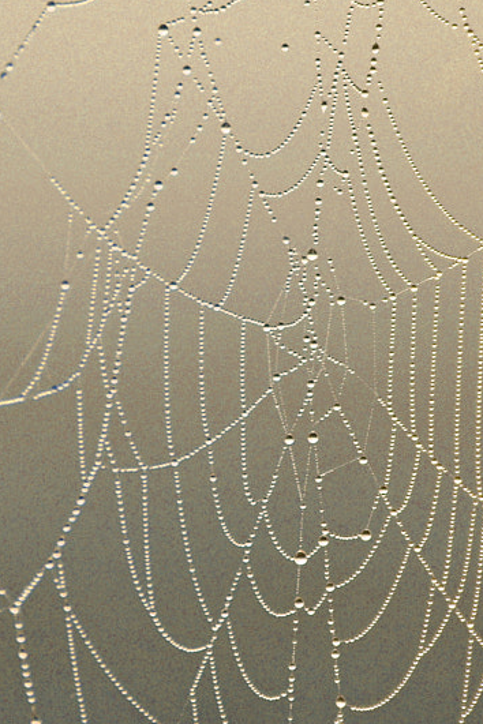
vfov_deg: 4.1
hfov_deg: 2.7
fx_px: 10182
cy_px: 376
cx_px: 222
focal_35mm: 506
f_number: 5.6
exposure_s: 1/200
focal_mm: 112
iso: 400
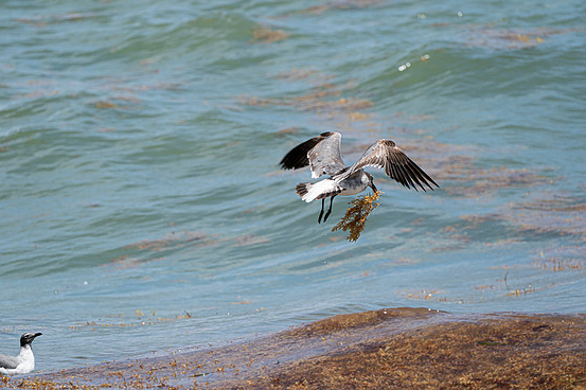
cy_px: 191
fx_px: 6832
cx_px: 287
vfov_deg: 3.3
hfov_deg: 4.9
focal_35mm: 420
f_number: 10
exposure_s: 1/1250
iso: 640
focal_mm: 400
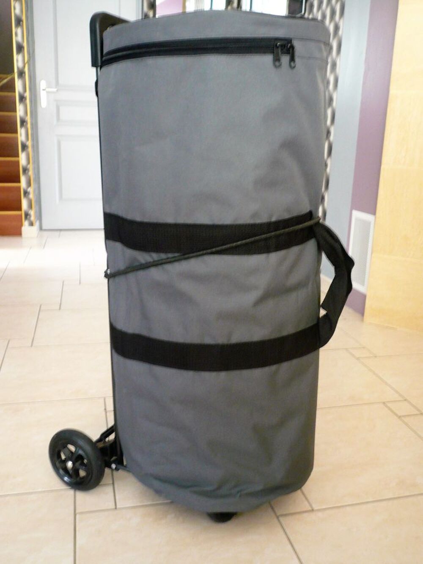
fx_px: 521
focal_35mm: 32
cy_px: 282
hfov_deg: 44.2
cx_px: 212
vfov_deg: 56.8
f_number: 2.9
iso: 200
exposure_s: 1/15
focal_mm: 5.2
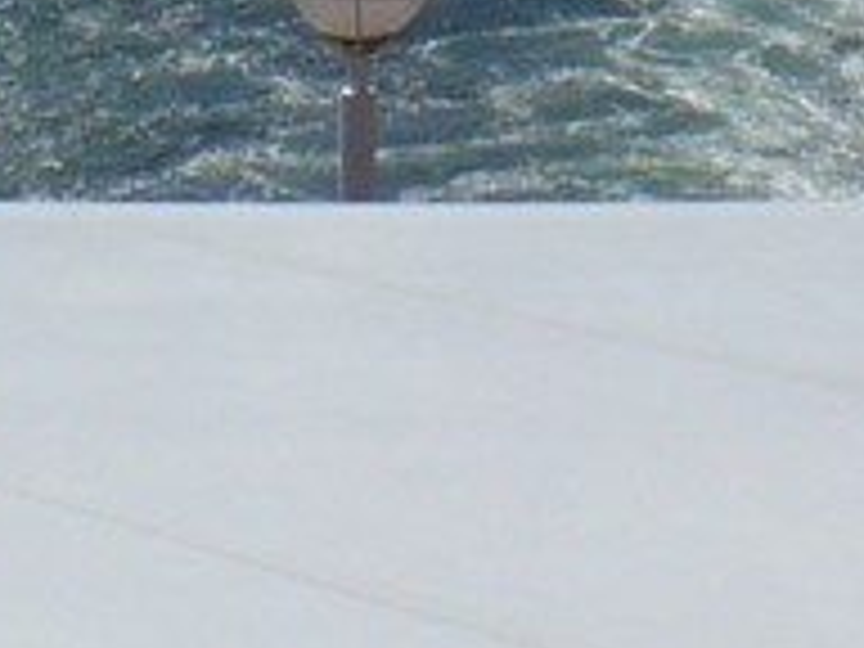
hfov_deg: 7.9
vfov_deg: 5.7
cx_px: 608
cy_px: -1134
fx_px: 6215
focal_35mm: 249
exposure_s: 1/500
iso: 100
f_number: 8
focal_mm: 6.1
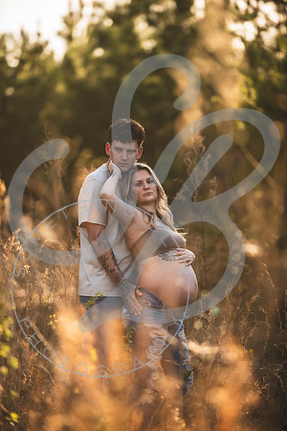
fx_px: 2152
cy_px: 216
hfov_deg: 7.6
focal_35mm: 180
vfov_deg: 11.4
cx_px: 144
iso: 100
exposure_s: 1/400
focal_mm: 180
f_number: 2.8
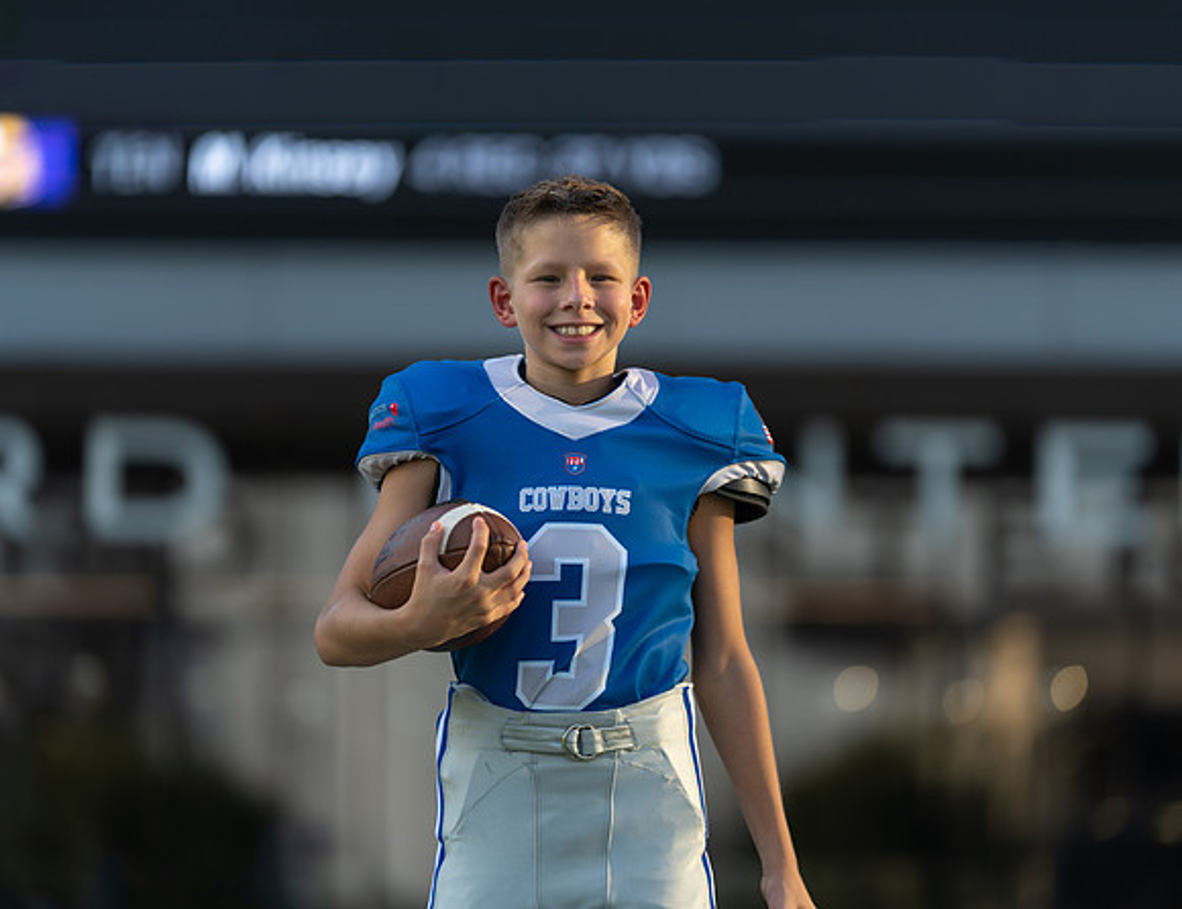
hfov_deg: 10.4
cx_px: 589
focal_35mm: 189
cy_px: 452
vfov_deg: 8.0
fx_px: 6509
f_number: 2.8
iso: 100
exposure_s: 1/640
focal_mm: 171
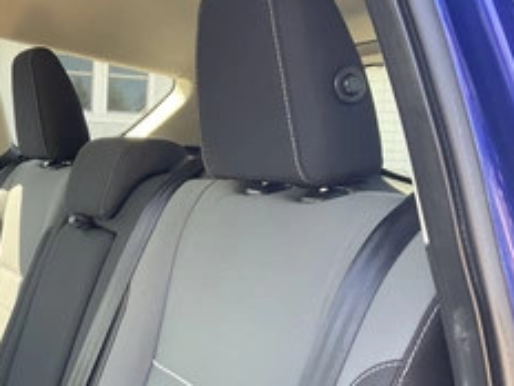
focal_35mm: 50
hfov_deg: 36.7
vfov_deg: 28.6
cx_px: 95
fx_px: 742
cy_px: 293
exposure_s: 1/111
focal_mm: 3
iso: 64
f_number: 1.8
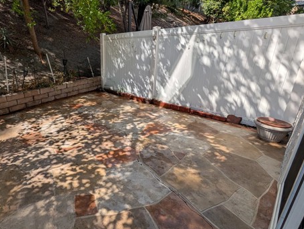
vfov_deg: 74.0
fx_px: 149
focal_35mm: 17
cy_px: 91
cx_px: 96
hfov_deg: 86.9
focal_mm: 2.02
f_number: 1.7
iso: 51
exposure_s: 1/1887
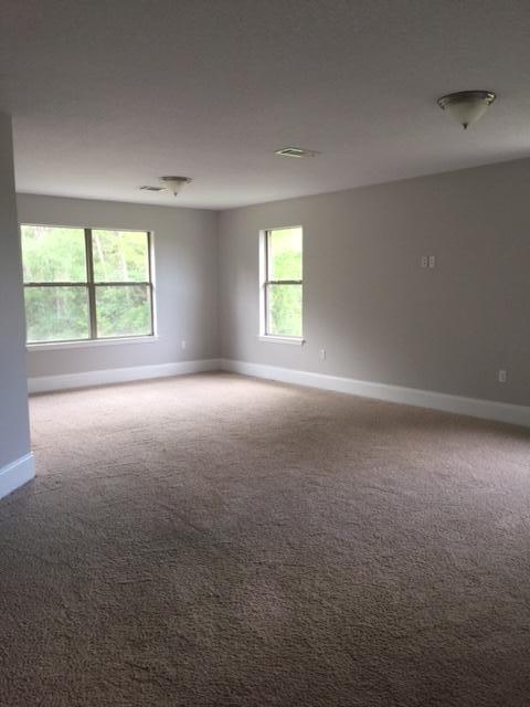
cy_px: 354
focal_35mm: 29
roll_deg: +2.1
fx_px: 592
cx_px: 265
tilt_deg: -6.3
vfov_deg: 61.7
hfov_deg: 48.2
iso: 50
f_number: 2.2
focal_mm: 4.15
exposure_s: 1/30
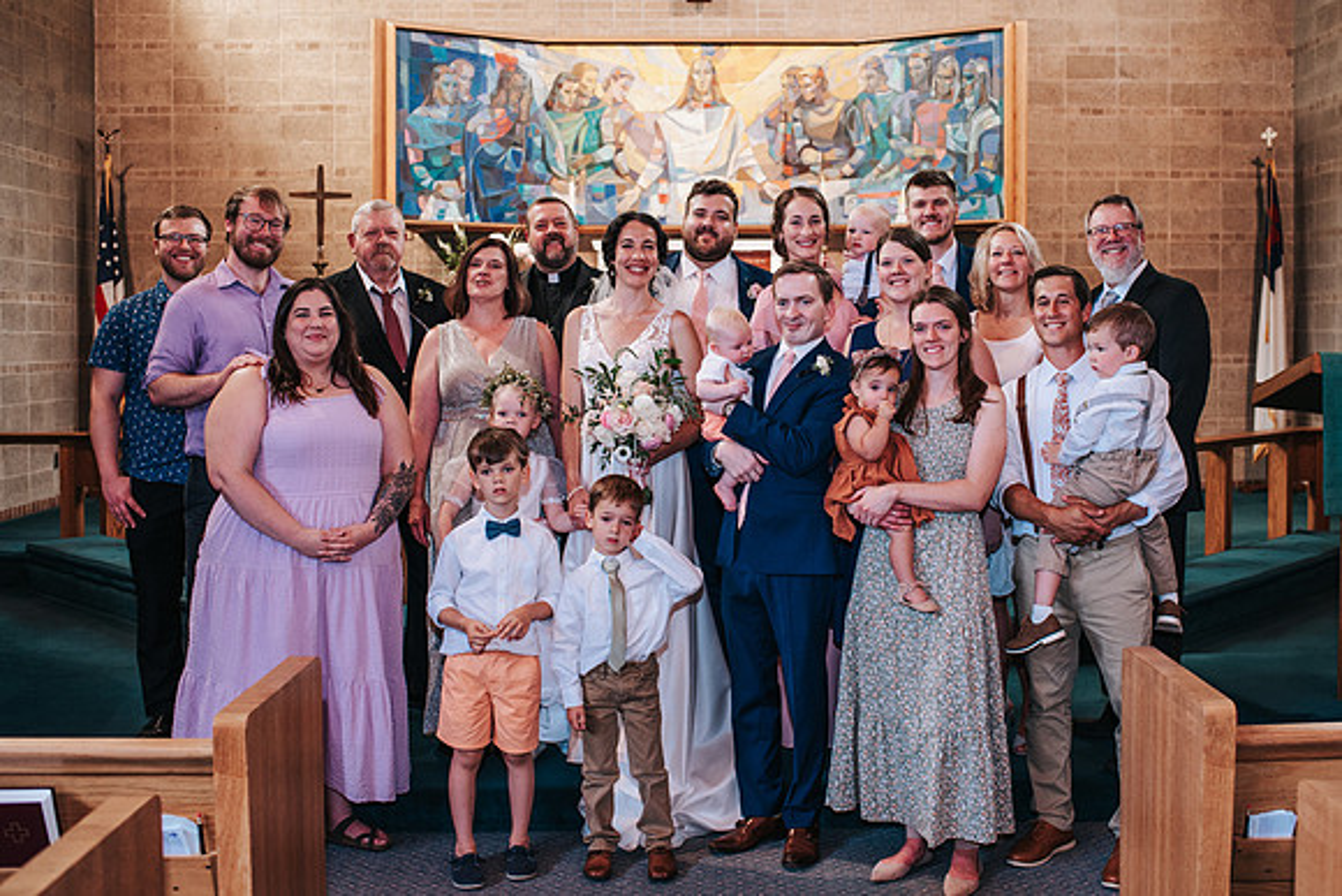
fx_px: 1501
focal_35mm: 40
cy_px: 394
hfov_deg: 48.1
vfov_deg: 33.2
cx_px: 752
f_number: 3.2
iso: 800
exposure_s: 1/125
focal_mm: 35
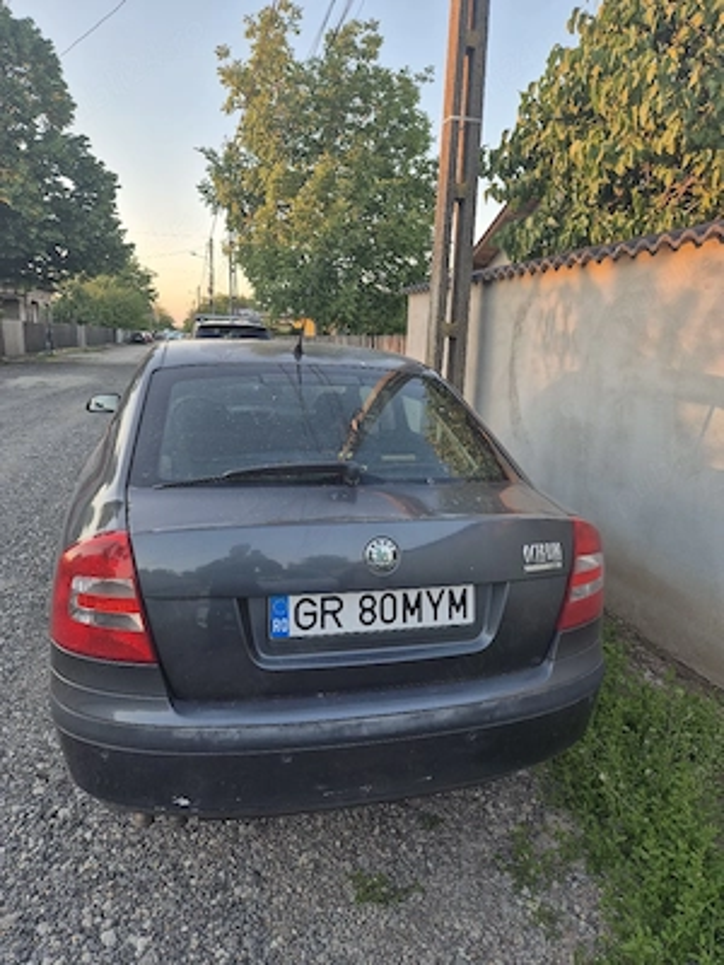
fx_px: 641
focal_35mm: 23
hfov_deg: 58.9
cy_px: 482
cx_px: 362
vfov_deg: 73.9
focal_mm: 5.4
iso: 50
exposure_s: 1/182
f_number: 1.8
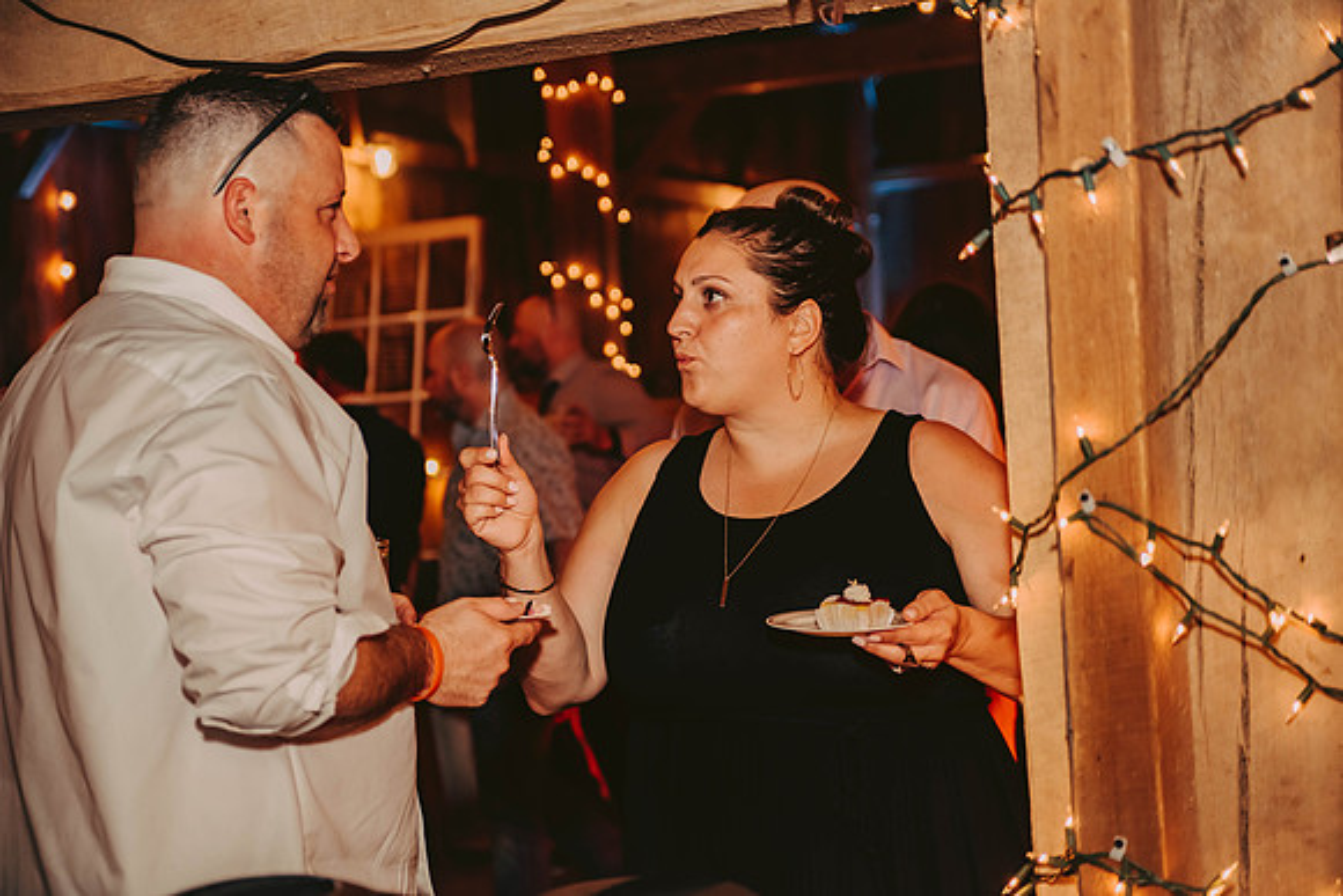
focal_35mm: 60
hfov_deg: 33.4
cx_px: 672
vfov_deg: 22.6
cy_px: 448
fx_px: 2239
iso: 1250
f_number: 2.8
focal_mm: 60
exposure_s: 1/125
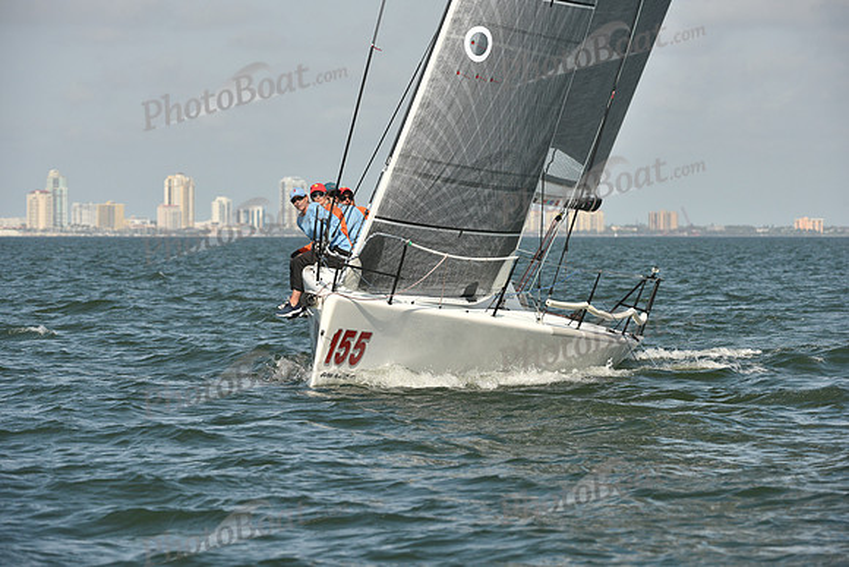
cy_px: 284
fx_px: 6133
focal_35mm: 260
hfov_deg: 7.9
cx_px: 424
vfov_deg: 5.3
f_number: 8
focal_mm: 260
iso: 400
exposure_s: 1/1250
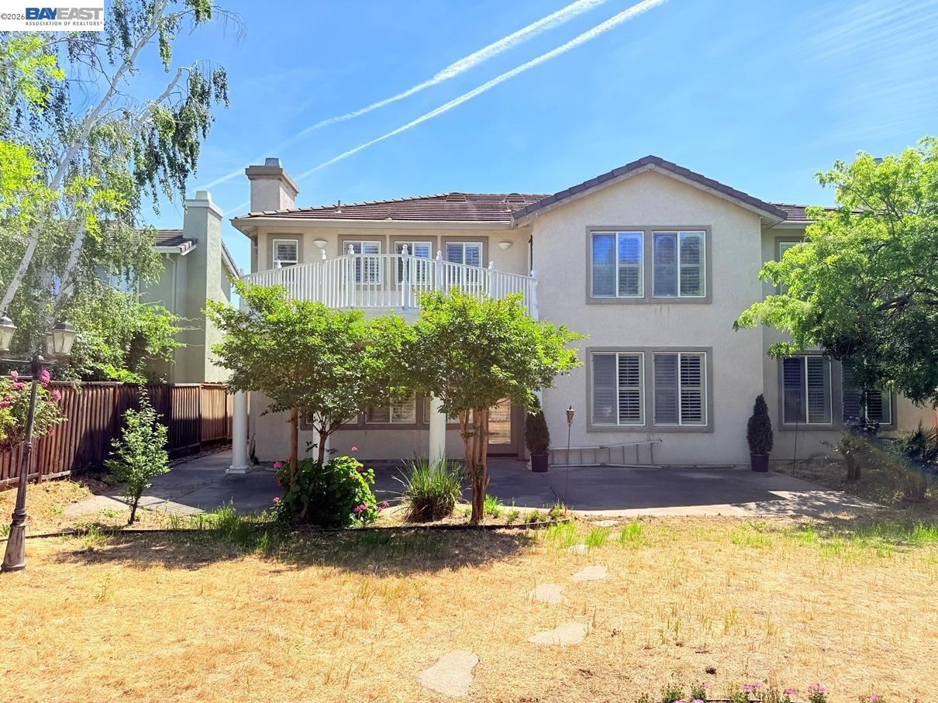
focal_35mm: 24
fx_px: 650
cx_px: 469
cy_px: 352
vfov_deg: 56.8
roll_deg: -0.5
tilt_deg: +1.9
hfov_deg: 71.6
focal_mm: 6.76
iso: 80
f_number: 1.78
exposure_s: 1/3425
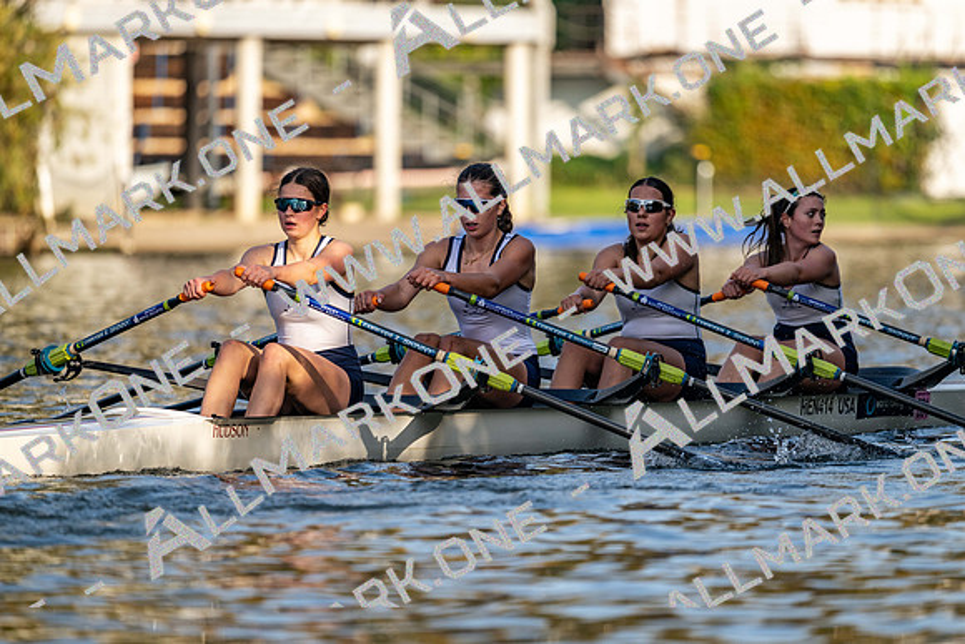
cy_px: 322
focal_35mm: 400
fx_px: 10724
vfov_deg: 3.4
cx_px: 482
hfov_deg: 5.2
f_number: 4.5
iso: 560
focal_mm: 400
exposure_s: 1/2500
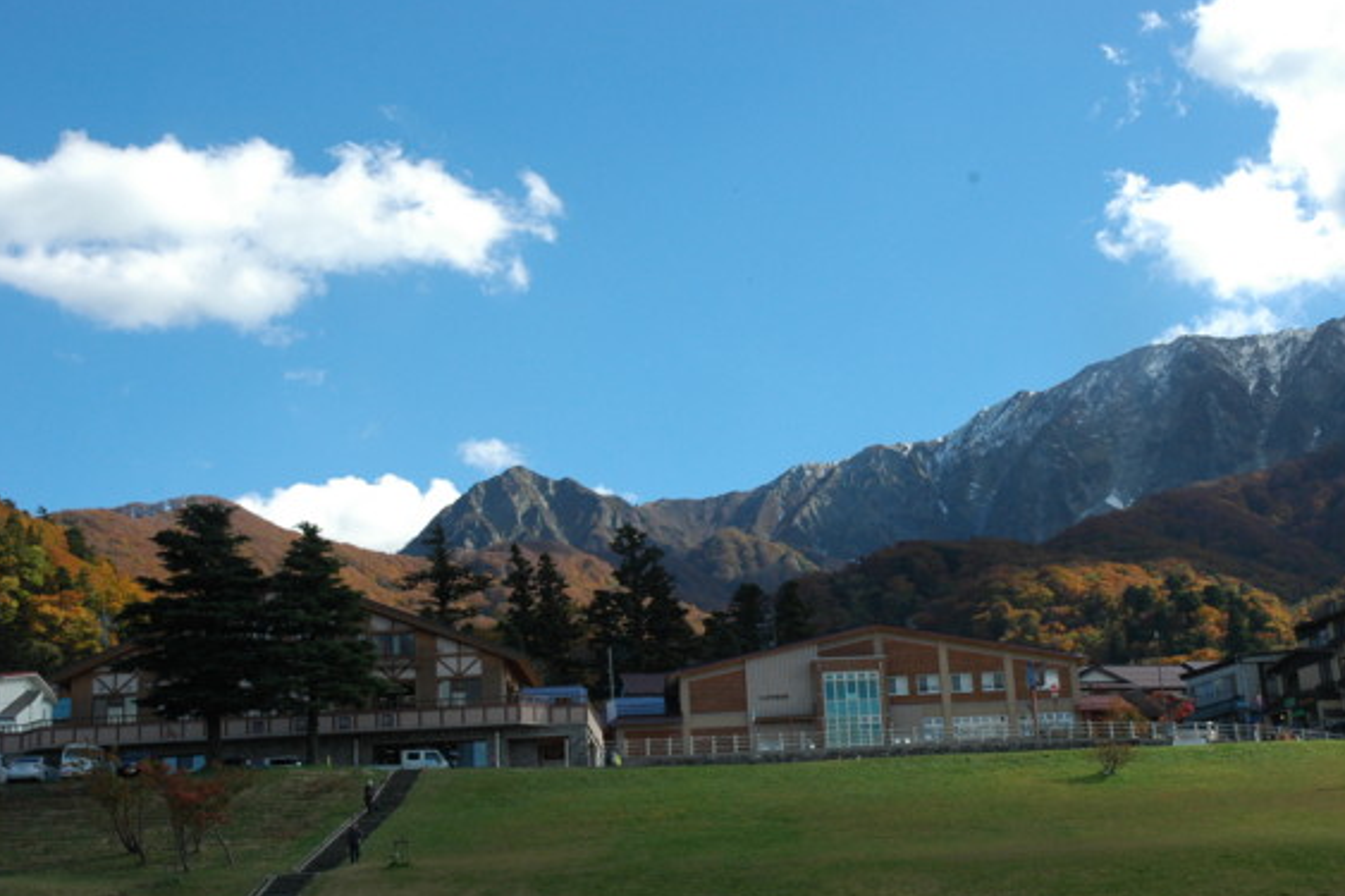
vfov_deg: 27.2
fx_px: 1850
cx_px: 693
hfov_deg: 40.0
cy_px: 467
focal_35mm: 50
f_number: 10
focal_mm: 31
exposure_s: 1/320
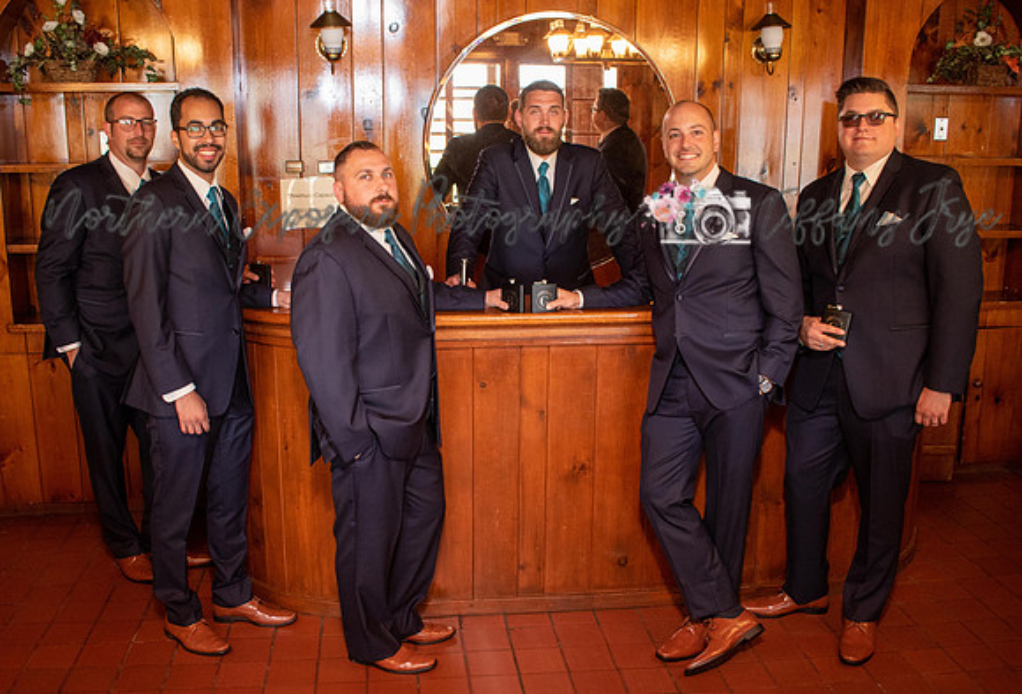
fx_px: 1020
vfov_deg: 37.6
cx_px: 474
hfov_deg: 53.2
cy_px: 364
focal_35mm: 36
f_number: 3.5
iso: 1250
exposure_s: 1/60
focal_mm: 20
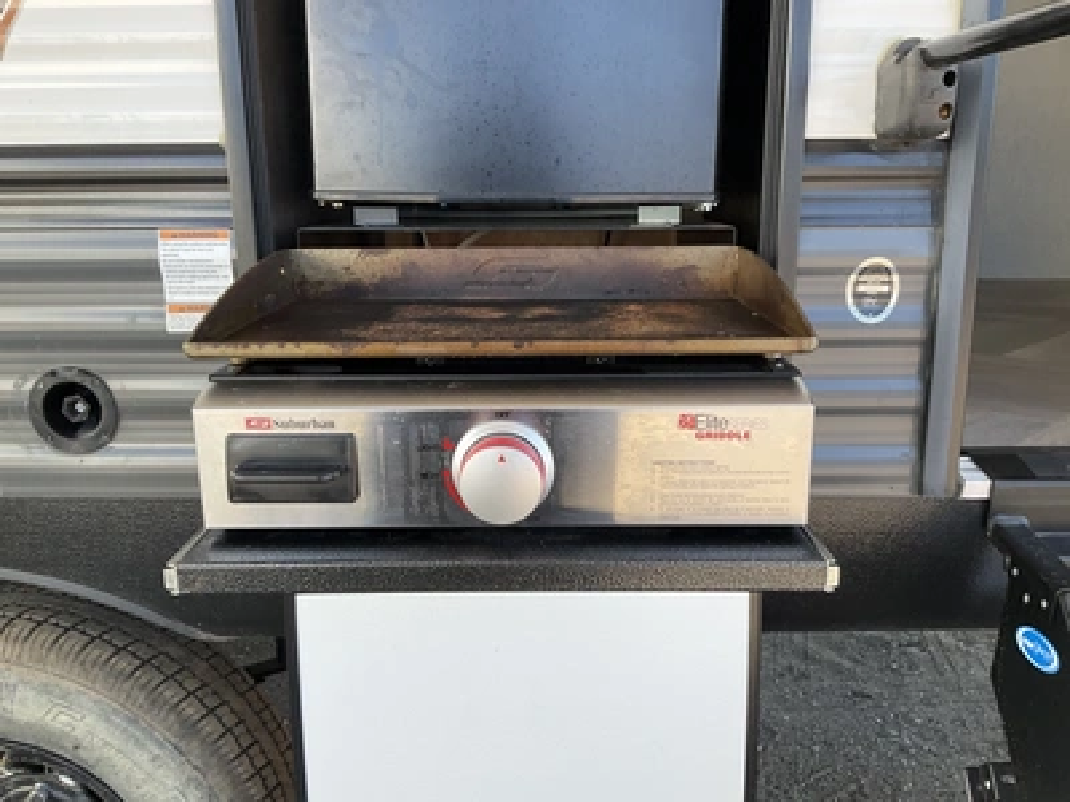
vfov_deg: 48.2
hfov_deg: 61.7
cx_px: 535
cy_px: 401
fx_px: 896
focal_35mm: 29
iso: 25
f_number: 1.8
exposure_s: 1/248
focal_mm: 3
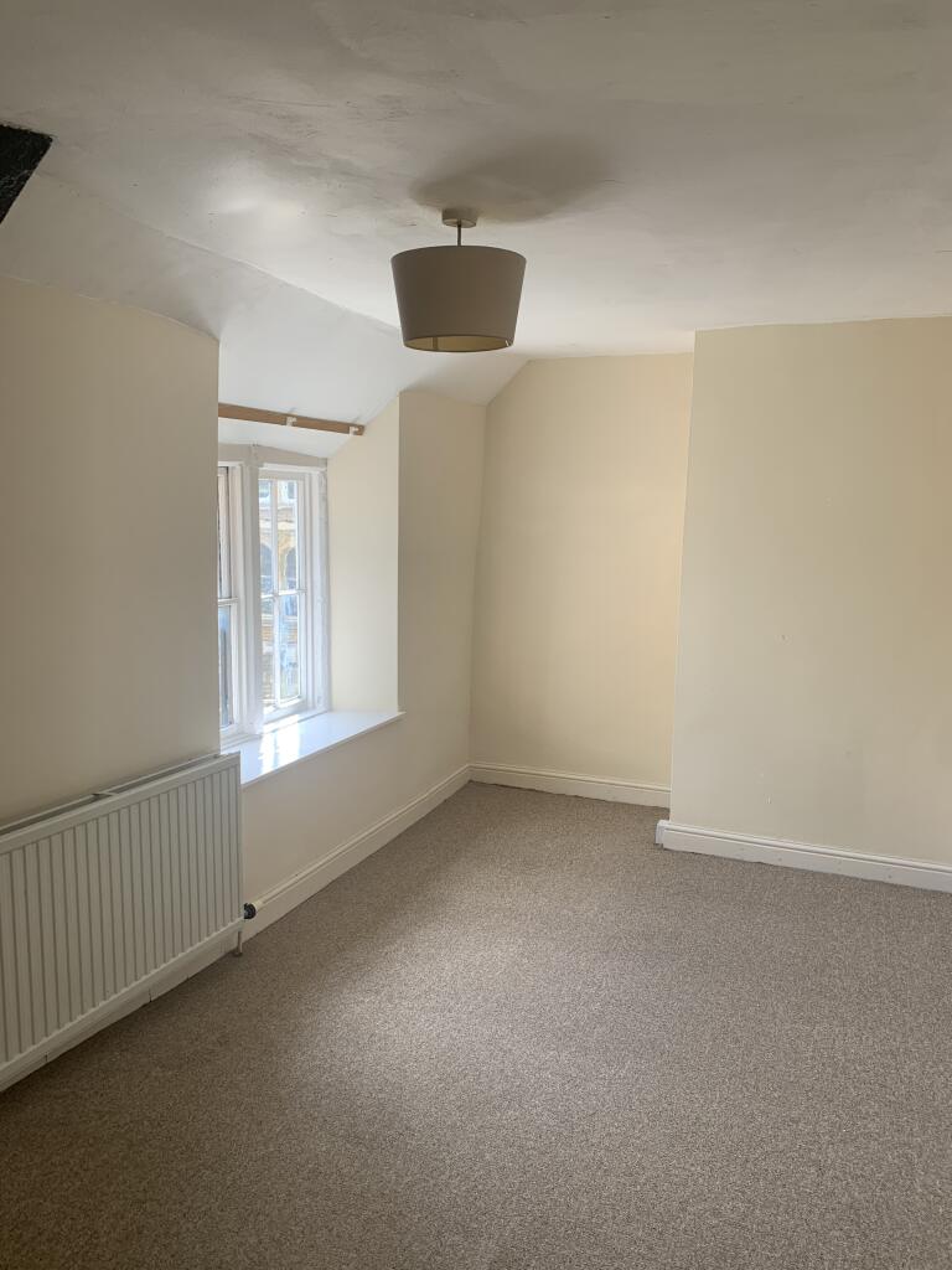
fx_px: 953
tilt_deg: -6.8
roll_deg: -0.5
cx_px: 476
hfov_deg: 53.1
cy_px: 635
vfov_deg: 67.3
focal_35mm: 26
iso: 25
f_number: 1.8
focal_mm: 4.25
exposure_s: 1/122
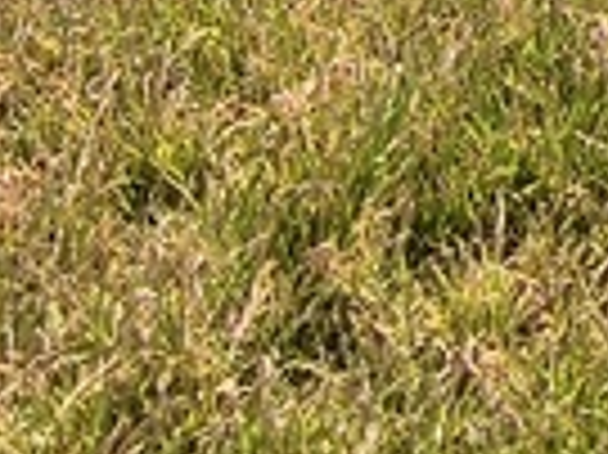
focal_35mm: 95
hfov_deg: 16.0
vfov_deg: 10.9
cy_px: -877
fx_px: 1667
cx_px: 1221
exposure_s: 1/1229
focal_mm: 1.65
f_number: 2.2
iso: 50
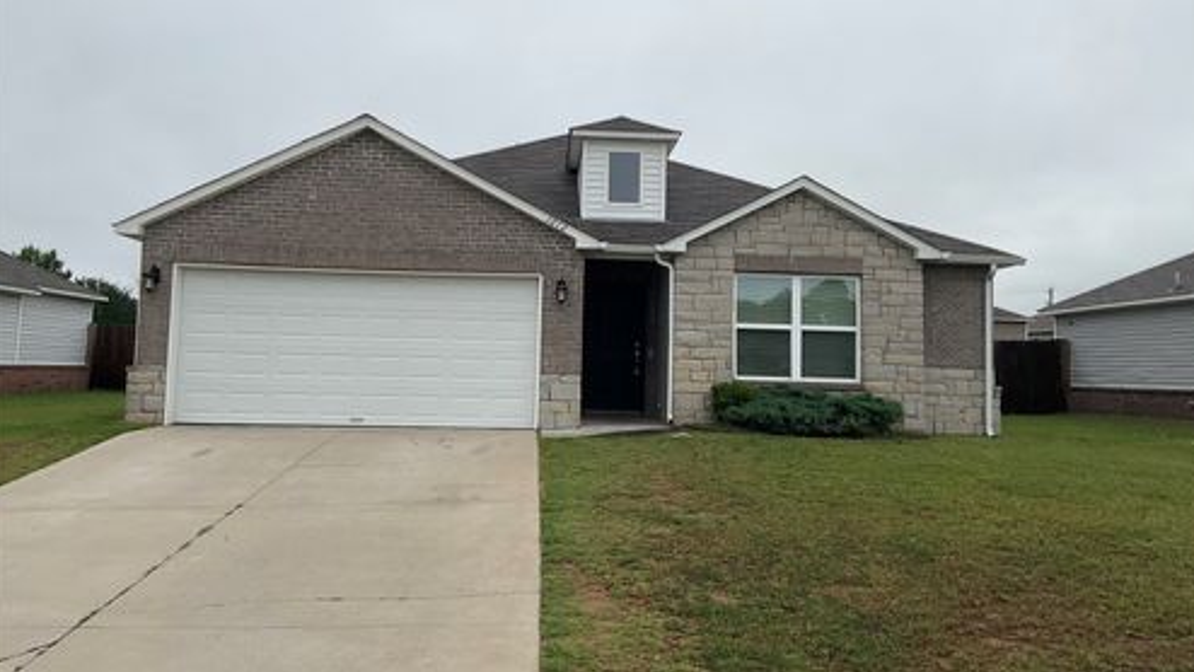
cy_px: 277
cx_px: 597
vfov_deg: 36.6
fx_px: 1013
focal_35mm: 32
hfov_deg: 61.0
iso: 16
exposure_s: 1/700
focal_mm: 3
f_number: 1.8
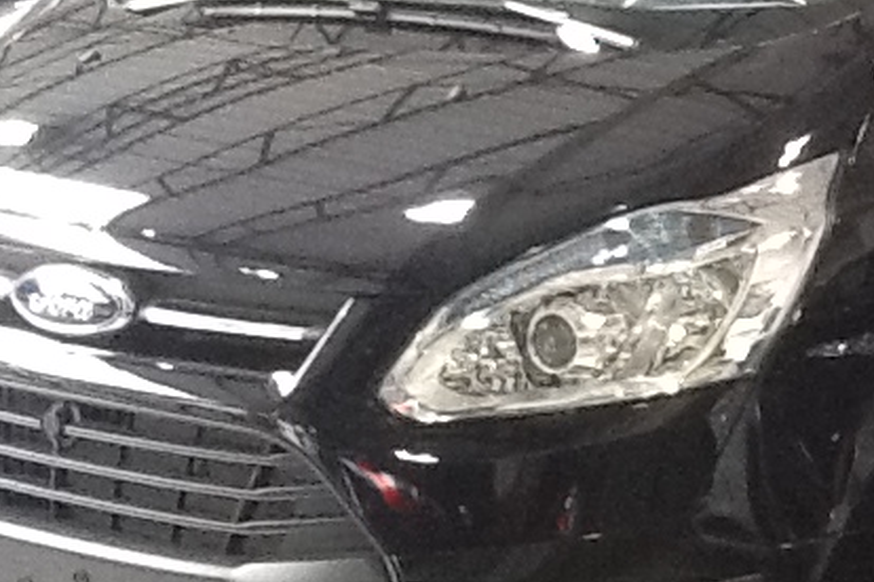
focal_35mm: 106
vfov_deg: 12.9
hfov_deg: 18.9
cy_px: 209
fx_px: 2573
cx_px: 828
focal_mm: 2.03
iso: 160
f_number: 2.4
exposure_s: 1/30
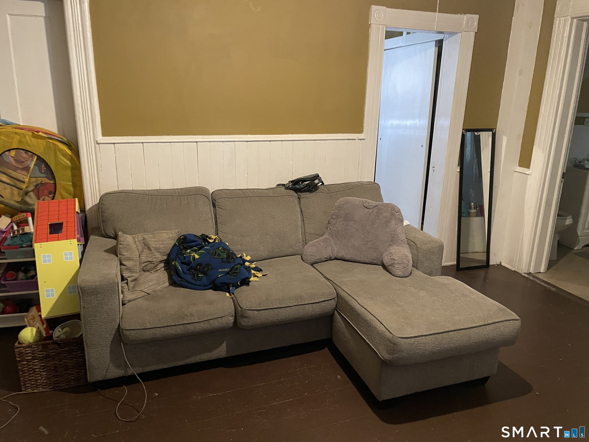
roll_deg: -1.3
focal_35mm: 26
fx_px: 442
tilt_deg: -16.8
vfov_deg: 53.1
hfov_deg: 67.3
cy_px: 221
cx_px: 294
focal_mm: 4.2
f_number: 1.6
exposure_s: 1/32
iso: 640
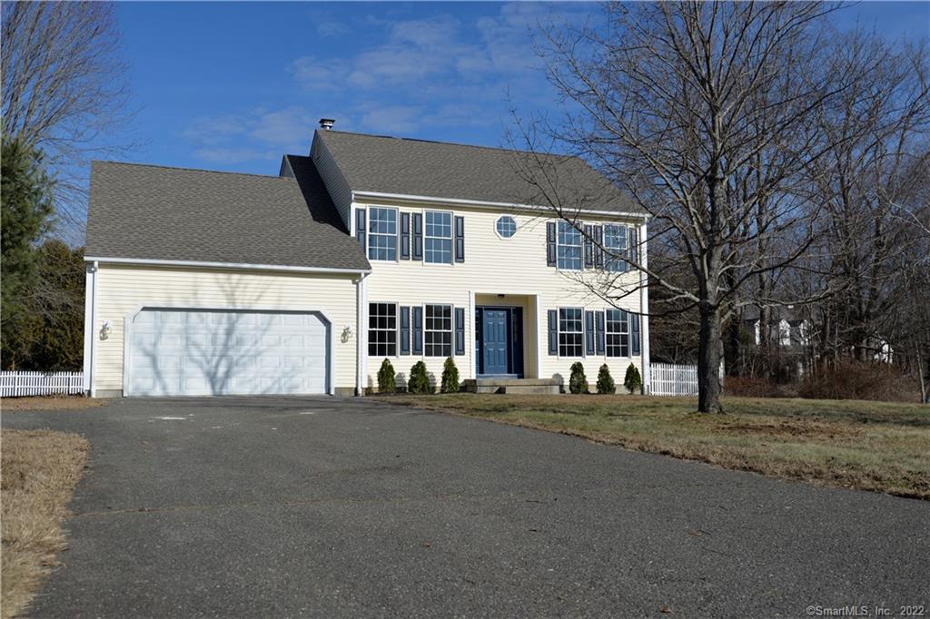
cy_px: 310
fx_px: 878
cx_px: 465
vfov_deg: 38.9
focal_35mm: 34
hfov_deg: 55.8
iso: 100
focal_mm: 34
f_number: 5.6
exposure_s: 1/1250
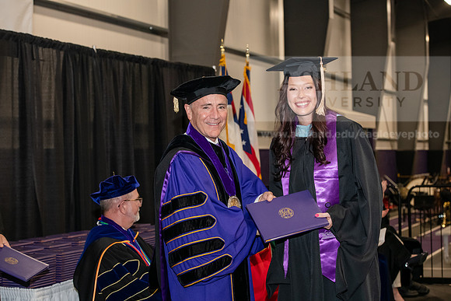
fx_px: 877
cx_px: 226
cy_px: 150
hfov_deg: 28.8
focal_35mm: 70
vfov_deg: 19.5
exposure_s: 1/200
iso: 2500
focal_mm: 70
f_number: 5.6
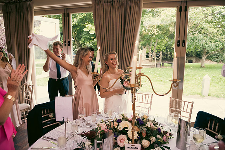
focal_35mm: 24
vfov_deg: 53.2
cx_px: 112
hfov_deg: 73.7
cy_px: 75
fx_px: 150
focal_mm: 24
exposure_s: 1/160
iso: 800
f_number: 3.5
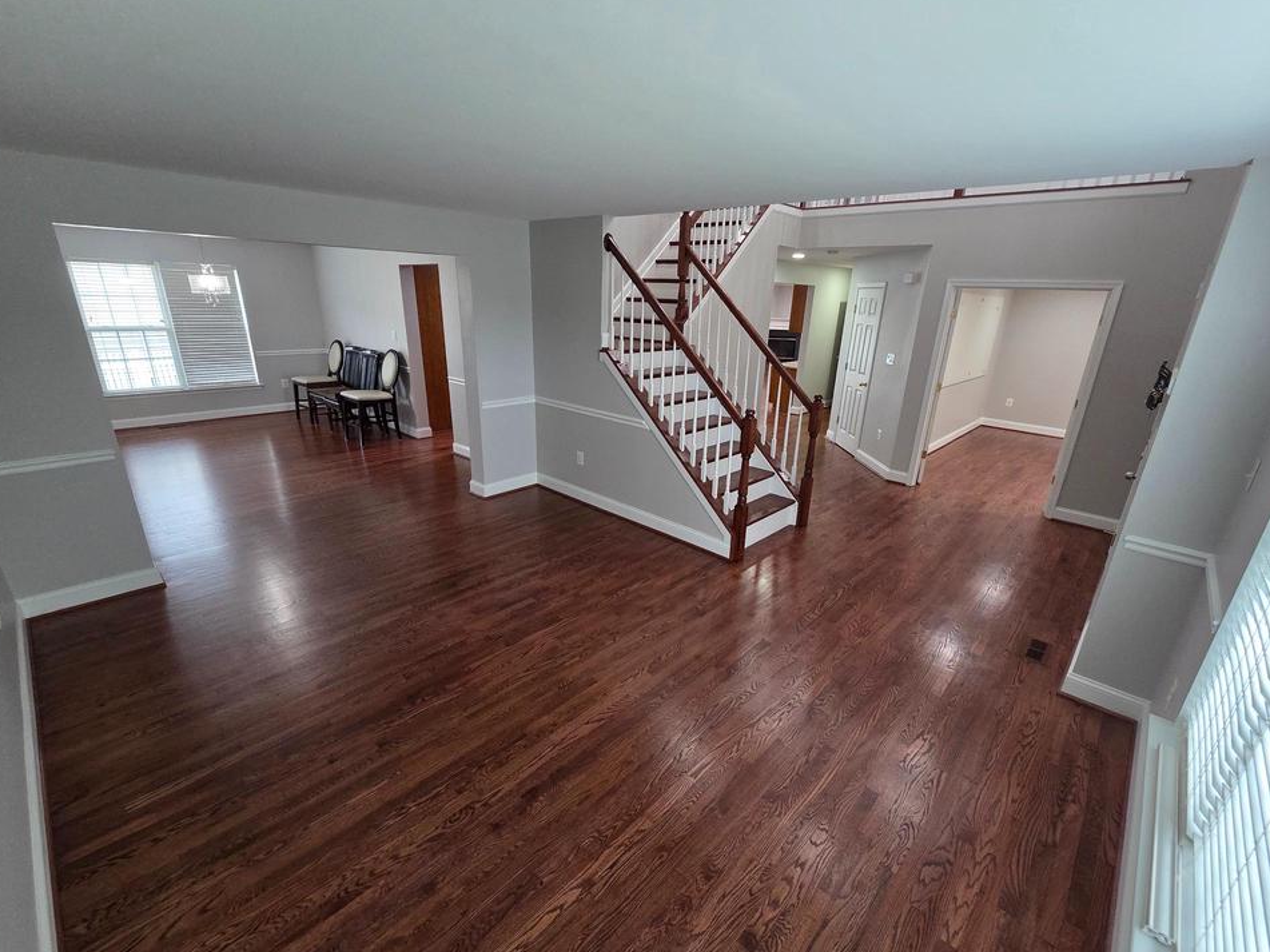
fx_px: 514
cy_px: 503
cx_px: 642
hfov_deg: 102.1
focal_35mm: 14
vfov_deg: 85.6
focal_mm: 2.2
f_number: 2.2
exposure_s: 1/60
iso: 250
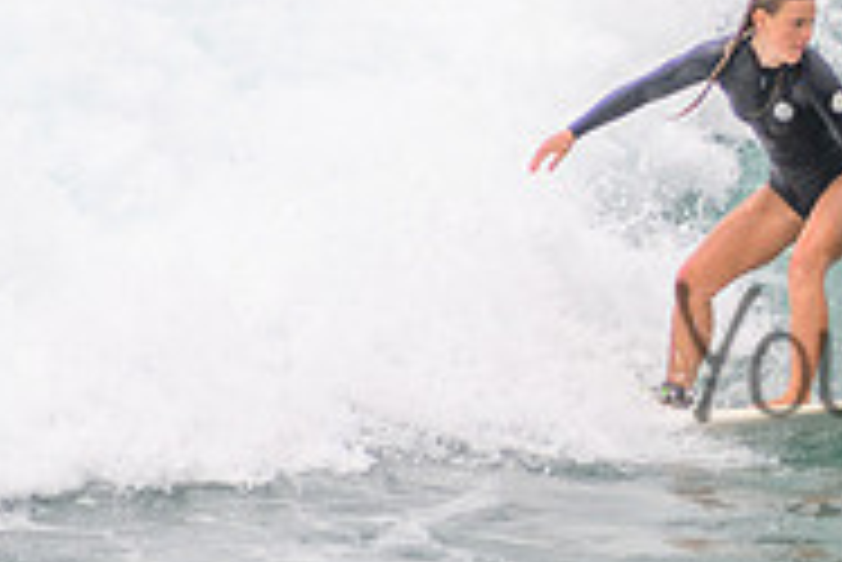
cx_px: 1121
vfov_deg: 0.8
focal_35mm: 1707
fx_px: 39955
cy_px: 194
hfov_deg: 1.2
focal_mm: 400
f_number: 5.6
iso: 160
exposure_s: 1/2000
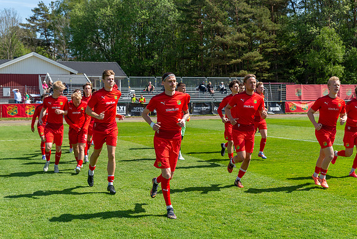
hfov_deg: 41.3
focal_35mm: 48
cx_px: 178
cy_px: 120
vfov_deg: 28.3
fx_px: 473
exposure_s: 1/800
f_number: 4
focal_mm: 46
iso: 180
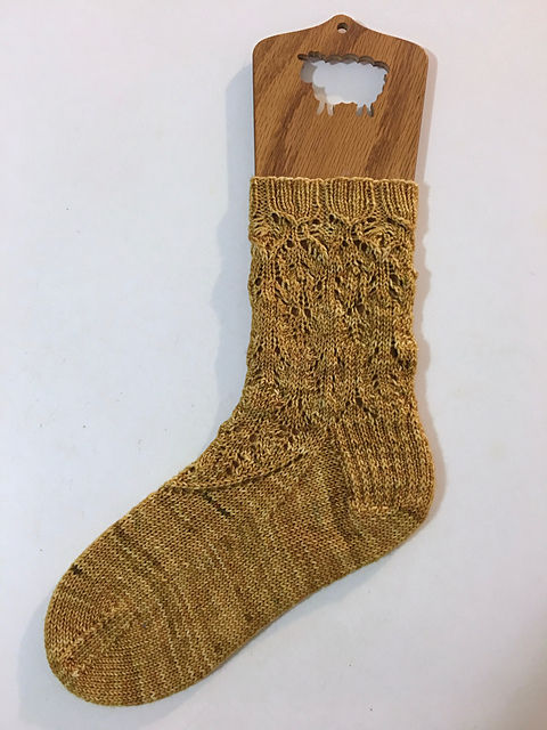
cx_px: 274
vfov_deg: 61.7
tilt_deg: -84.8
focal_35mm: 29
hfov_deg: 48.2
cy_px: 365
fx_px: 611
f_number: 2.2
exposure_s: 1/10
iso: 100
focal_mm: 4.15
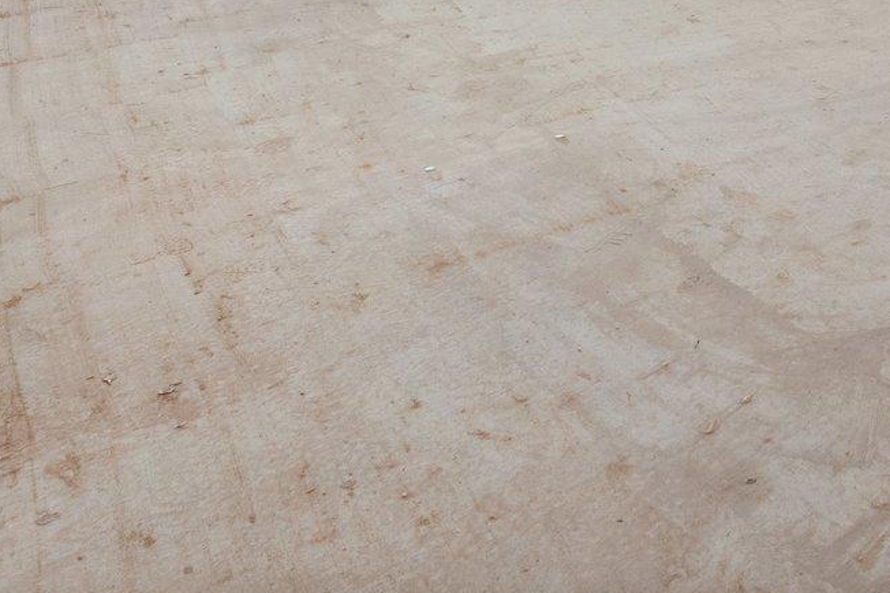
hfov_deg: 37.4
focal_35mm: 44
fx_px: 1087
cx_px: 976
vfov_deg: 23.6
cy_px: -322
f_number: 8
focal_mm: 14
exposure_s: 1
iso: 500
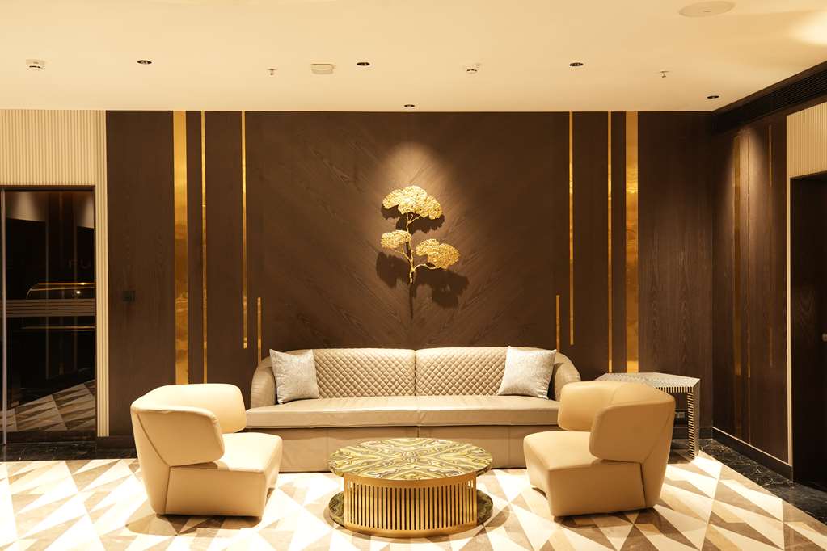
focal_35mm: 35
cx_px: 414
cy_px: 276
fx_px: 804
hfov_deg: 54.4
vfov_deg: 37.9
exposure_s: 1/2.5
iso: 640
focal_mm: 35
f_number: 4.5
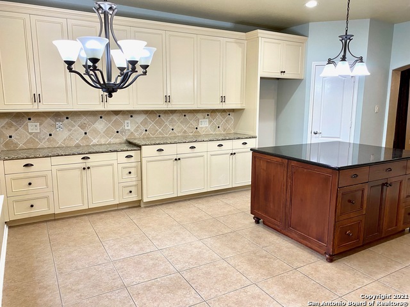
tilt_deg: -8.5
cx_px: 205
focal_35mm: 26
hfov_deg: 67.3
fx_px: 308
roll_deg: -0.5
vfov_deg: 53.1
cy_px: 154
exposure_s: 1/60
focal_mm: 4.25
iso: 125
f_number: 1.8
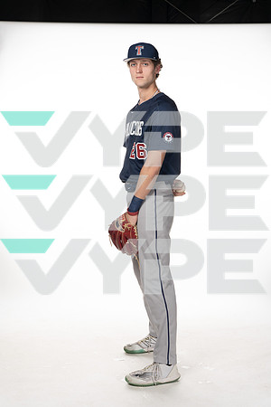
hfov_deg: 26.5
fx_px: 576
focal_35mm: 51
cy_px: 204
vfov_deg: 38.9
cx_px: 136
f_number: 6.3
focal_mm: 51
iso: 400
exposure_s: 1/250
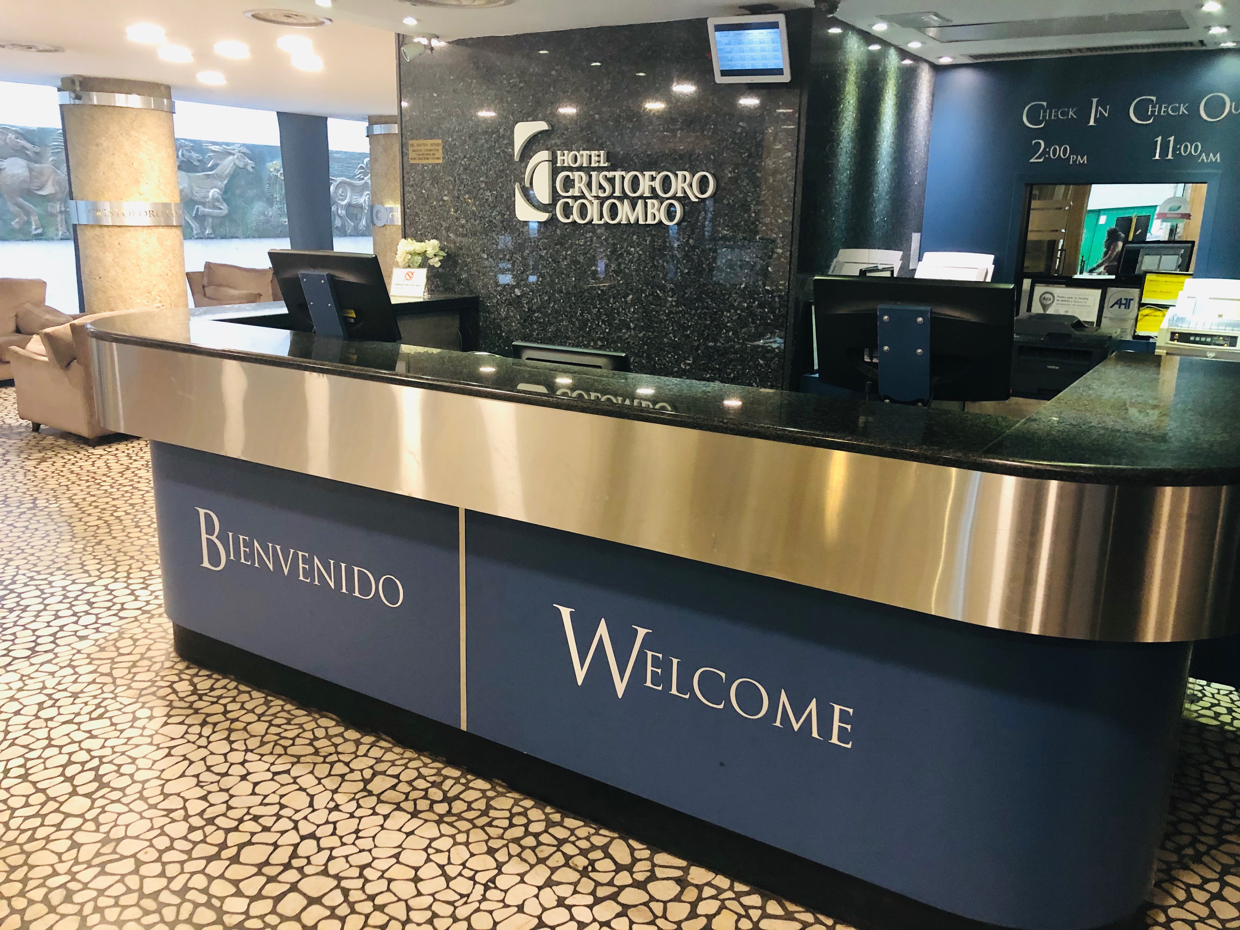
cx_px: 620
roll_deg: -0.7
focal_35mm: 28
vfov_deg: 49.7
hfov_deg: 63.4
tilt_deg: -13.3
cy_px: 465
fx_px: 1003
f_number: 1.8
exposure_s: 1/13
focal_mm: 4
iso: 100
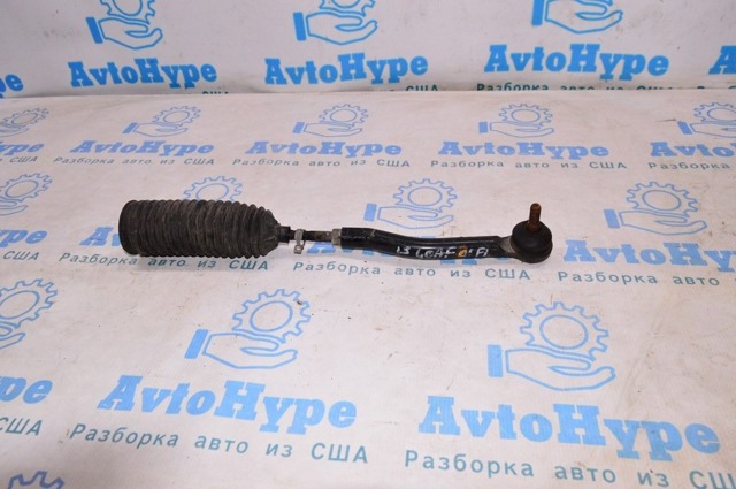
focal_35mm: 27
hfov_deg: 67.4
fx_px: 551
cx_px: 368
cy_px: 244
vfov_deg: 47.8
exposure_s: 1/200
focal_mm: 18
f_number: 8
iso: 1600
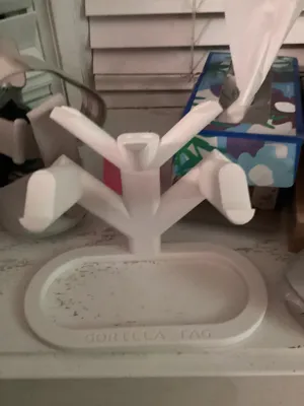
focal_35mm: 31
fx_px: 363
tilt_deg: -42.9
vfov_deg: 58.4
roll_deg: +1.4
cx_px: 152
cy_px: 203
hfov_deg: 45.4
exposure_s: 1/17
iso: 640
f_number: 2.4
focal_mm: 3.3
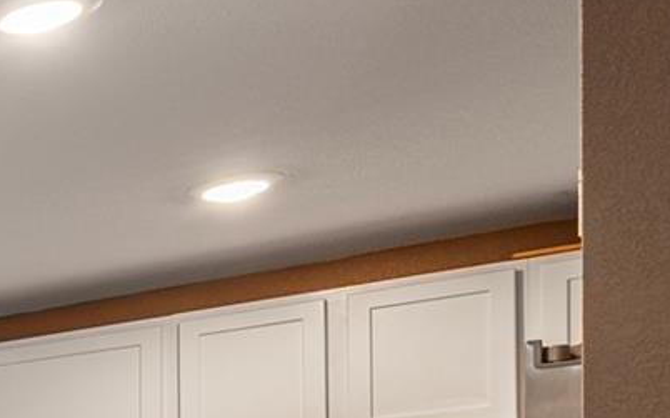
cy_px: 687
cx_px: -967
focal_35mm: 83
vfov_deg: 14.3
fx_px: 1515
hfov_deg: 14.7
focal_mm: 16
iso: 100
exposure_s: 1/2
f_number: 9
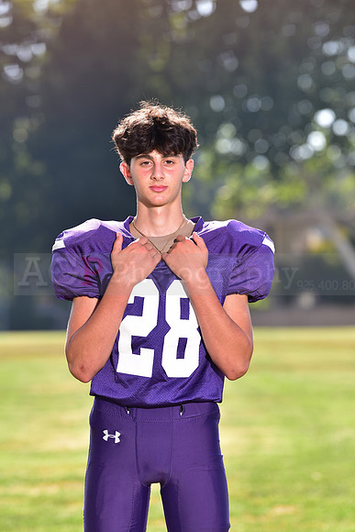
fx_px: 2956
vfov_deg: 10.3
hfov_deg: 6.9
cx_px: 178
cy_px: 266
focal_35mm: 200
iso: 100
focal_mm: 200
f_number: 5
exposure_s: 1/250
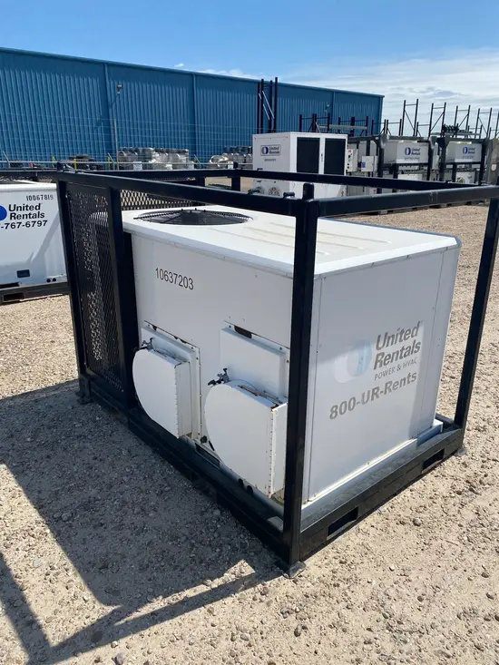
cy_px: 332
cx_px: 250
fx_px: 500
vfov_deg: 67.3
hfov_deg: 53.1
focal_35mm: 26
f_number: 1.8
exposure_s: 1/4608
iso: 32
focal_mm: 4.25
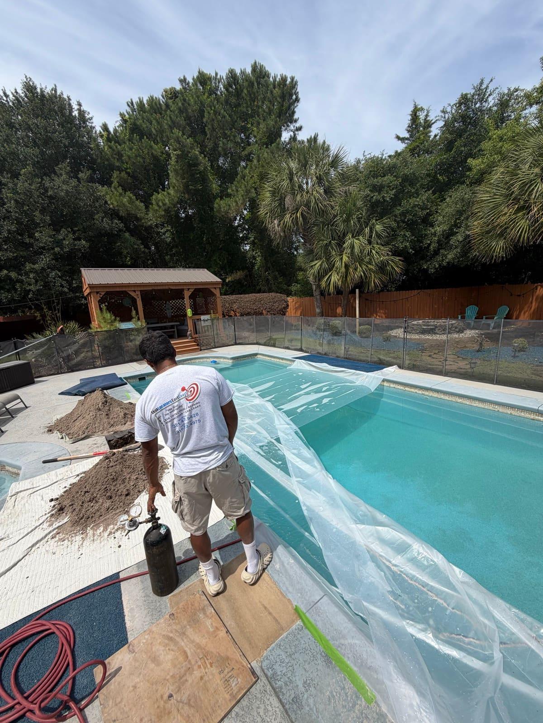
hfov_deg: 85.7
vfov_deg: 102.1
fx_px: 293
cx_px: 272
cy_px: 362
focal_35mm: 14
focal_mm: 2.22
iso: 20
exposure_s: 1/1050
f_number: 2.2
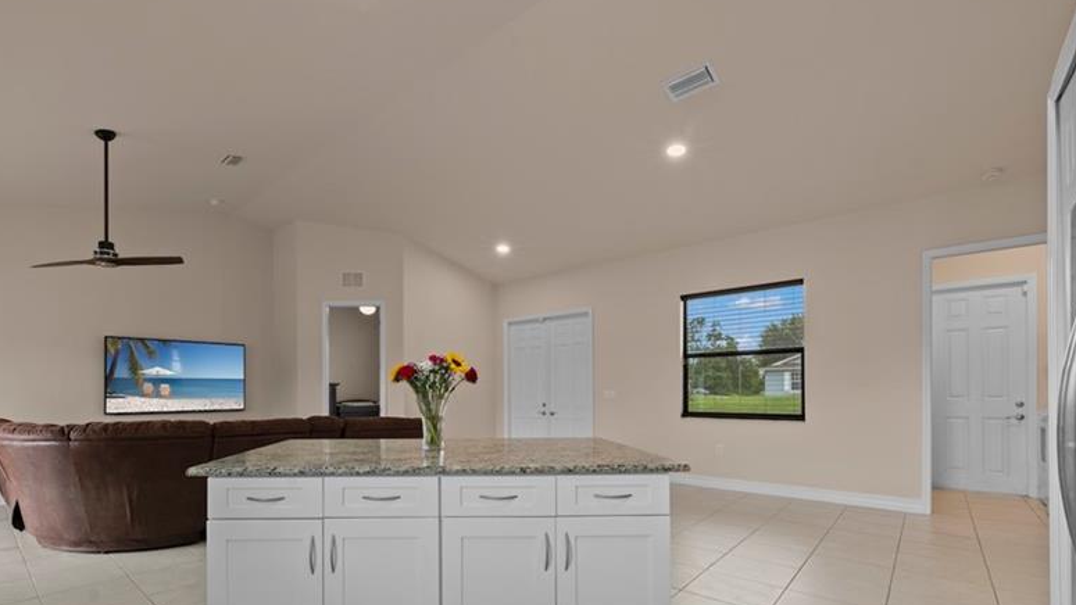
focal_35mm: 18
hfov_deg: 92.0
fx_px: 514
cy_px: 388
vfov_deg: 60.0
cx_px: 458
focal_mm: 13
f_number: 11
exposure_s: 1/3
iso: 400
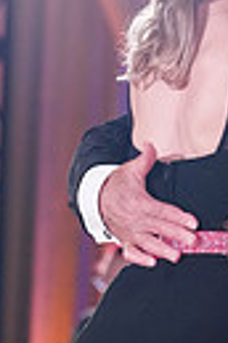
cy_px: 471
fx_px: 4493
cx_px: 330
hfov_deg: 2.9
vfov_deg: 4.3
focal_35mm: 473
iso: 4000
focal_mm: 105
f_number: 4
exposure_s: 1/320
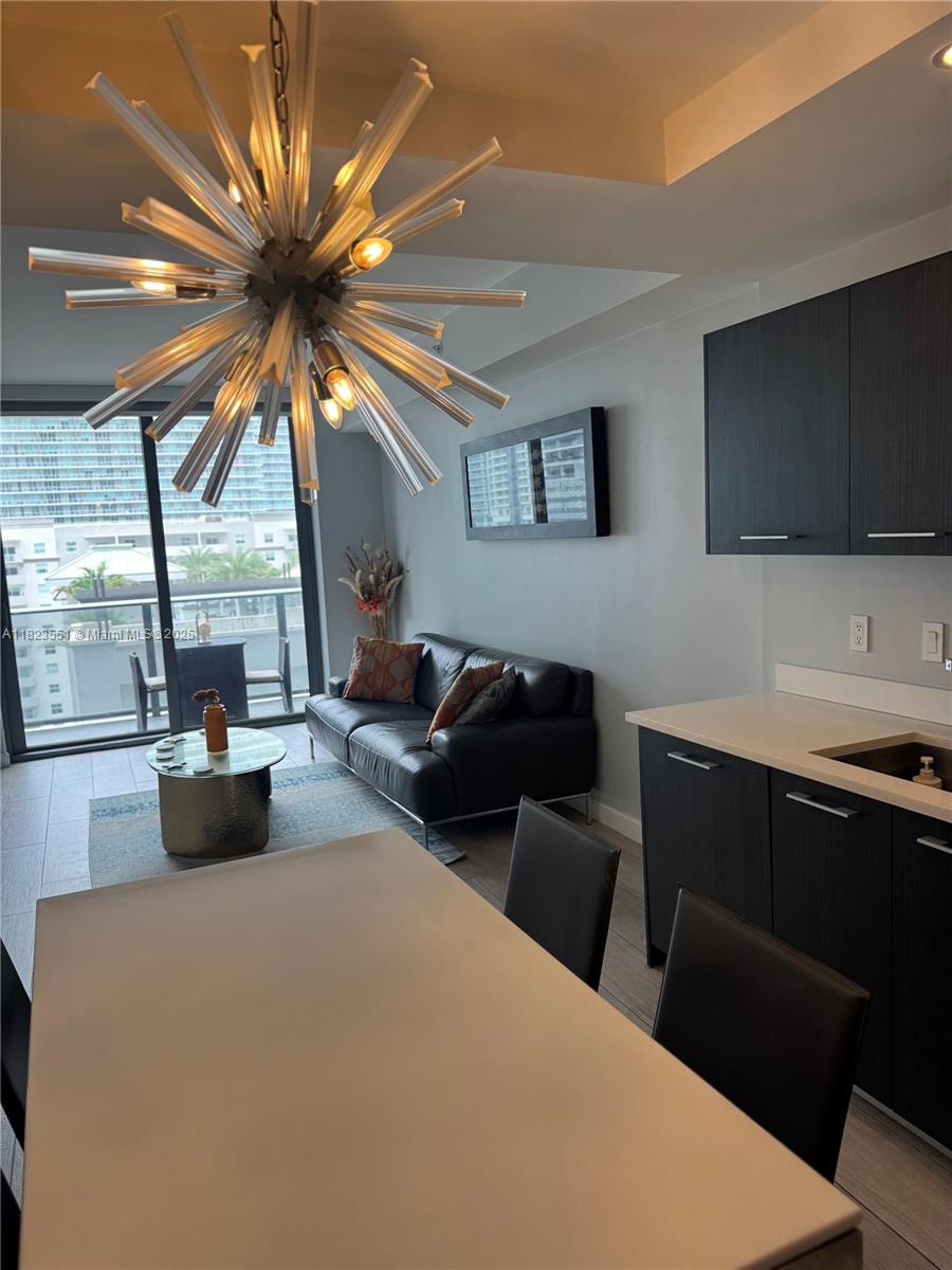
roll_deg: +3.1
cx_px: 476
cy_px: 635
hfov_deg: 56.8
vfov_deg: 71.6
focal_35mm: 24
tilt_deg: -6.8
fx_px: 880
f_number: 1.78
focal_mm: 6.76
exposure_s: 1/120
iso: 125
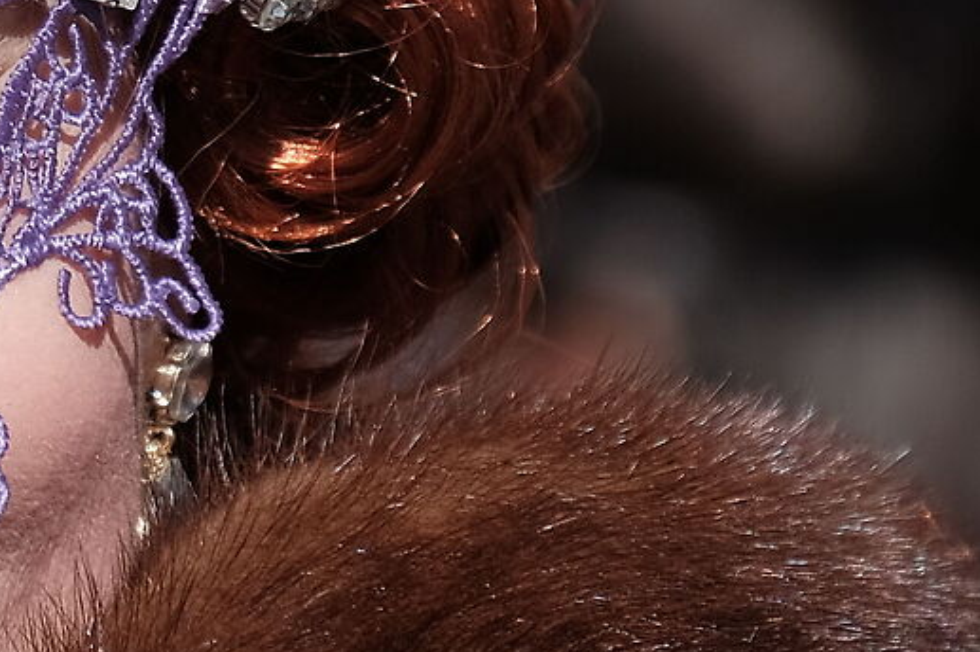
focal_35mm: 1143
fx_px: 31094
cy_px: -201
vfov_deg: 1.2
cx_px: -497
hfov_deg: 1.8
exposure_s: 1/1600
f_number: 4.6
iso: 200
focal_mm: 164
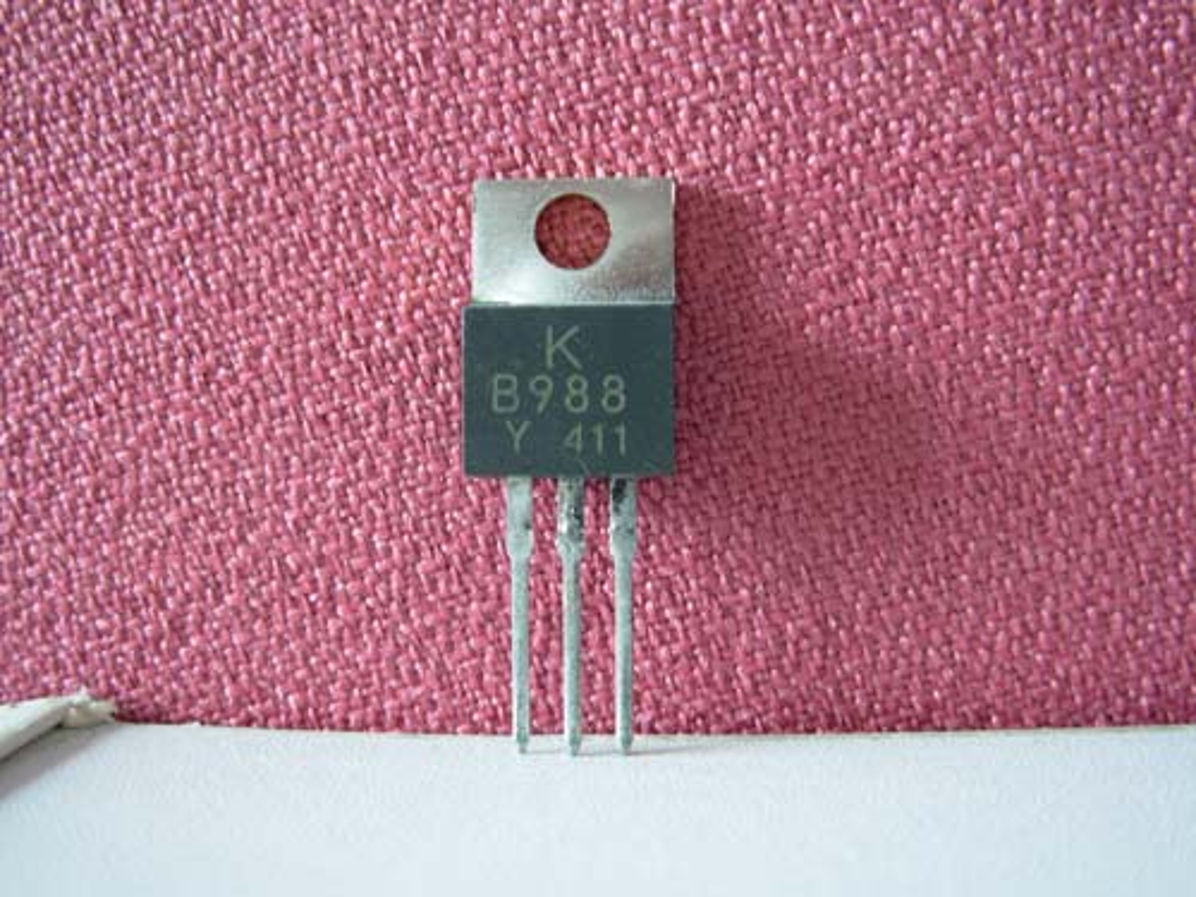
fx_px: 1313
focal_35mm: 38
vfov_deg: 37.7
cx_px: 598
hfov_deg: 49.0
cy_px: 448
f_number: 2.9
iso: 55
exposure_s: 1/4
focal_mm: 6.3
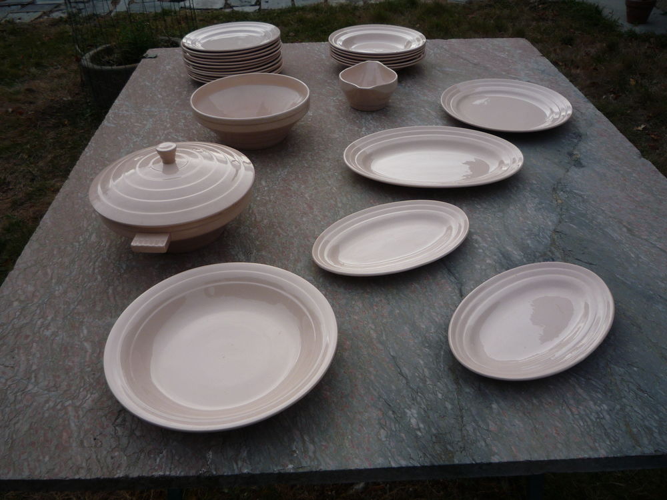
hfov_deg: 60.0
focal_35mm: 30
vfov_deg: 46.8
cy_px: 250
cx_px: 334
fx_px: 578
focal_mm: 5.2
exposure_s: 1/320
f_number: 4
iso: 100
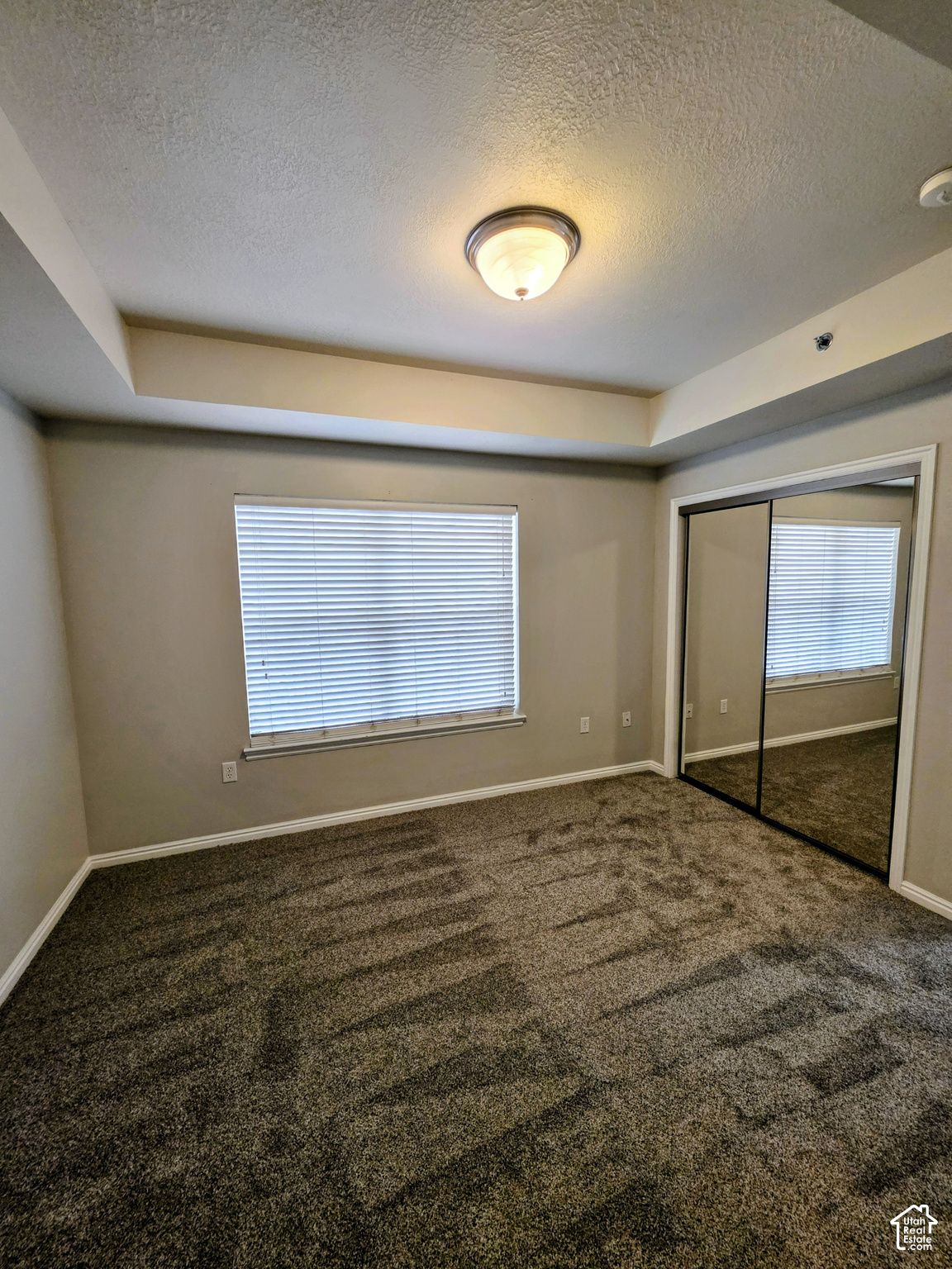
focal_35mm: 13
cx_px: 476
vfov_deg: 106.2
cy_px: 634
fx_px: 477
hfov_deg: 89.9
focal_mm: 2.2
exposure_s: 1/120
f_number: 1.9
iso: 250
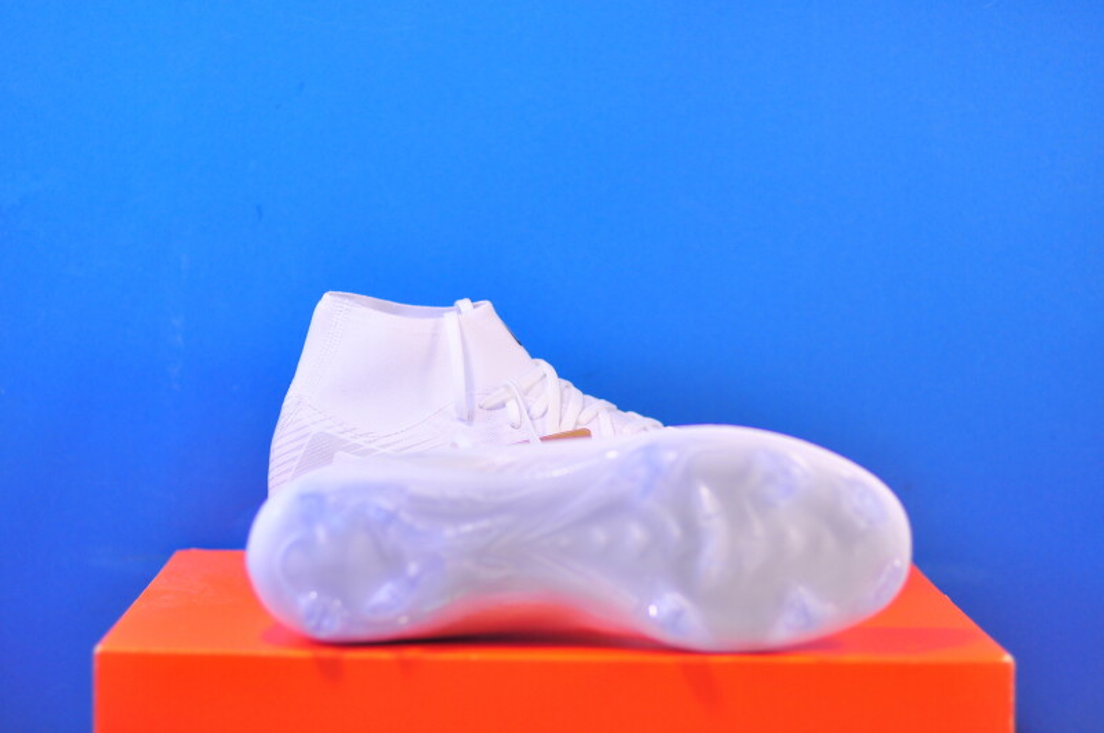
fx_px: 2297
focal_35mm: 75
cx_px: 552
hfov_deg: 27.0
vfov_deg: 18.1
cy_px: 366
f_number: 2
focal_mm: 50
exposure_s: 1/320
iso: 250
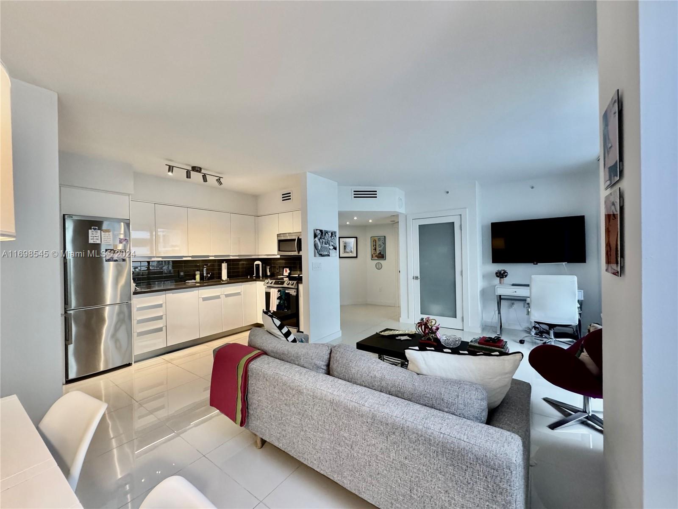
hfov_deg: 102.1
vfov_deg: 85.7
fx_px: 274
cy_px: 254
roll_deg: +1.4
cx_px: 339
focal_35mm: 14
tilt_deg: -0.6
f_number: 2.2
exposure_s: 1/120
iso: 320
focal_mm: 2.22
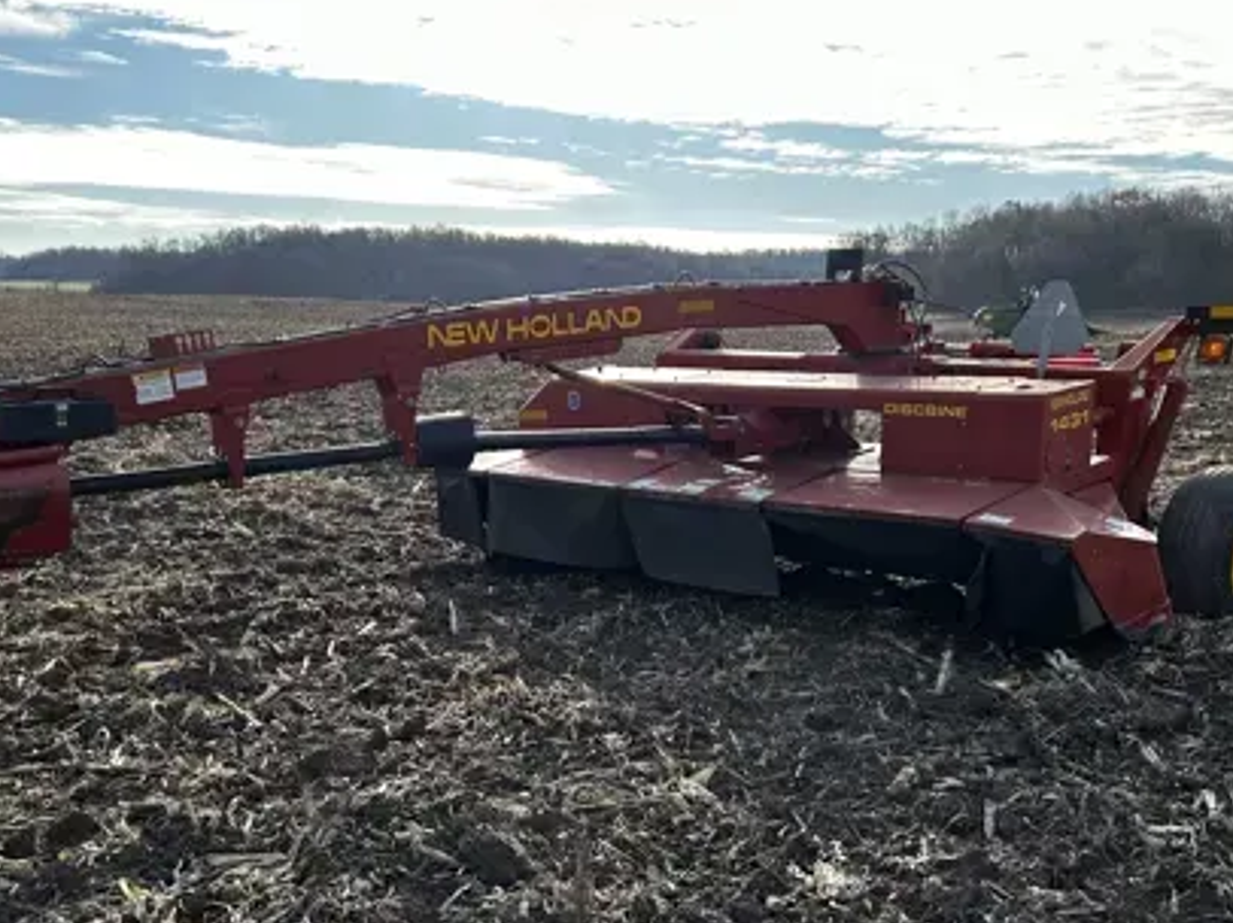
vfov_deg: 34.4
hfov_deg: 45.3
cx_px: 446
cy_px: 683
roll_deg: -1.8
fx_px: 1460
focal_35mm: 41
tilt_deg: -15.0
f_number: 1.5
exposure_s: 1/1575
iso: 50
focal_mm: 5.7
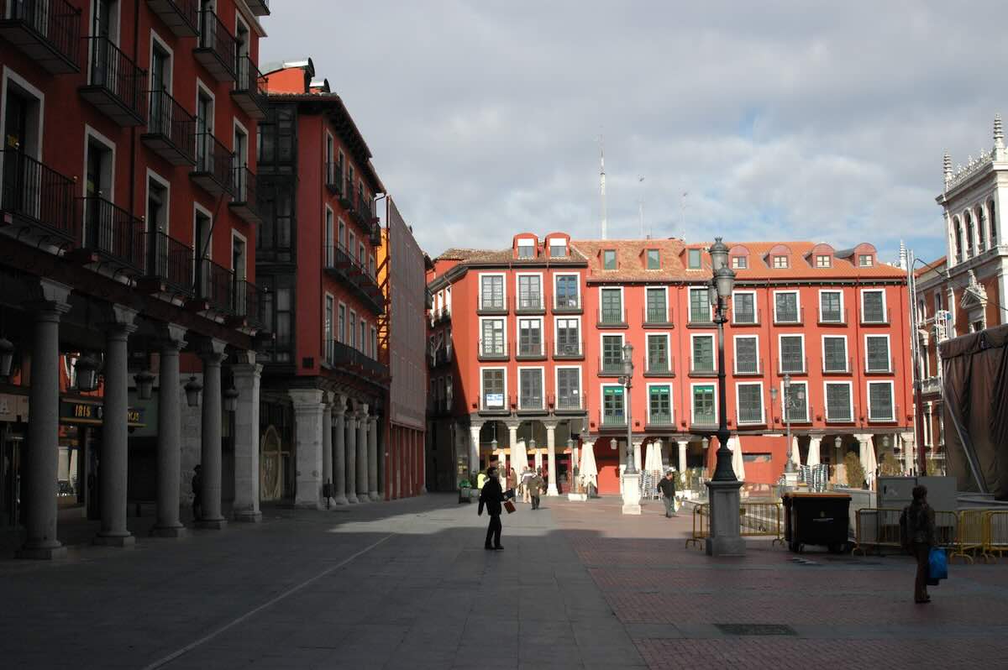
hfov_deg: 46.4
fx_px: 1175
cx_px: 504
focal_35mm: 42
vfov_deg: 31.8
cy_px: 335
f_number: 11
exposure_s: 1/500
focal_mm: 28
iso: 500
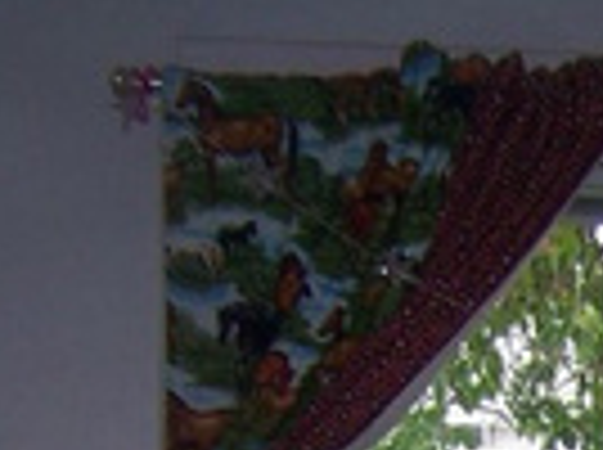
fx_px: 2991
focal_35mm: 172
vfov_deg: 8.0
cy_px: 1066
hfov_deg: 10.6
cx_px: 1206
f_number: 2.8
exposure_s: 1/125
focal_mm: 5.85
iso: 64
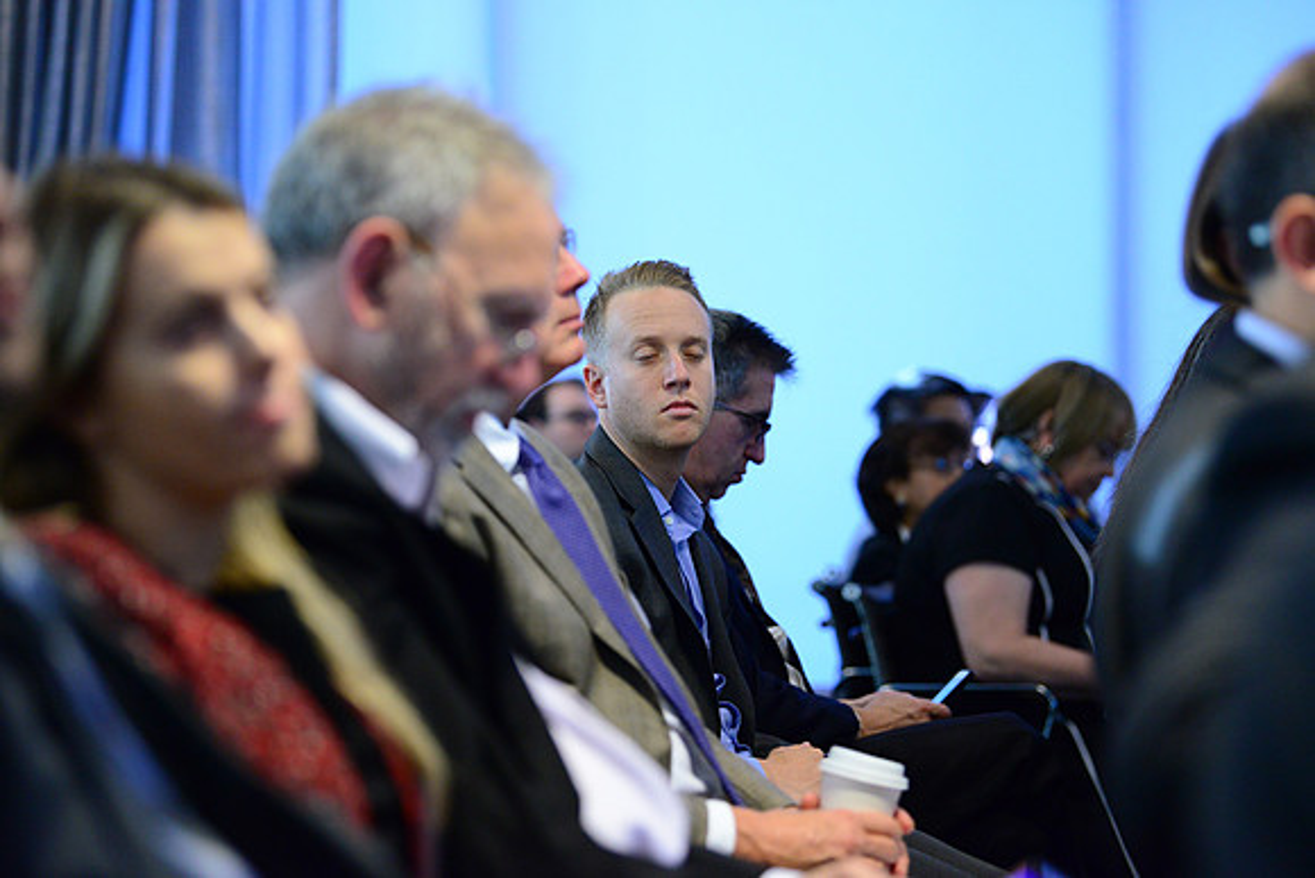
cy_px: 439
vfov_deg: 12.5
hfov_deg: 18.6
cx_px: 658
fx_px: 4019
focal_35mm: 110
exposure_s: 1/160
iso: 4000
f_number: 2.8
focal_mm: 110
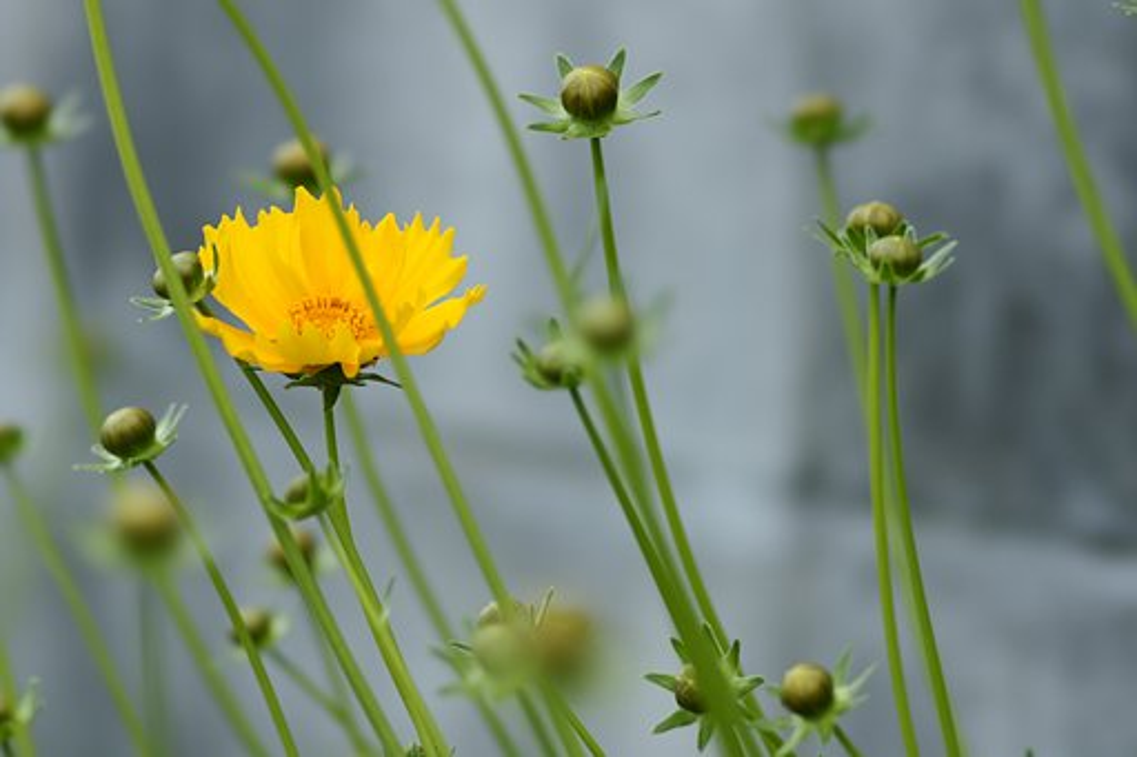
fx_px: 6393
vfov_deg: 6.8
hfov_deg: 10.2
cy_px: 378
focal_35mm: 202
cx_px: 568
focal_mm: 135
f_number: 4.5
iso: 100
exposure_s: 1/250
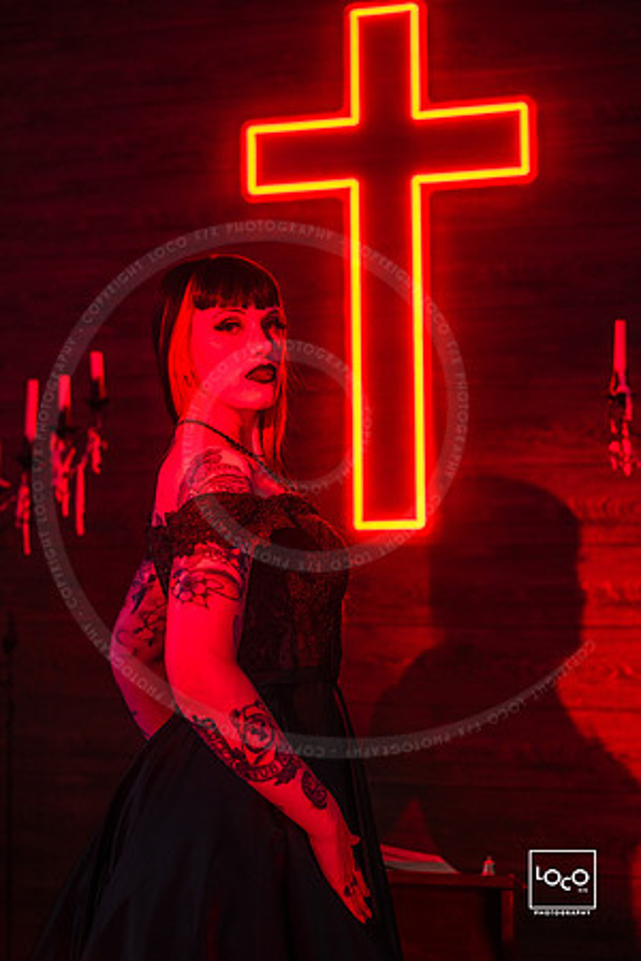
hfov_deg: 24.2
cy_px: 480
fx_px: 1496
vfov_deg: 35.6
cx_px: 320
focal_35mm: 56
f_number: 2.4
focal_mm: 56
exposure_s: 1/250
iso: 1000
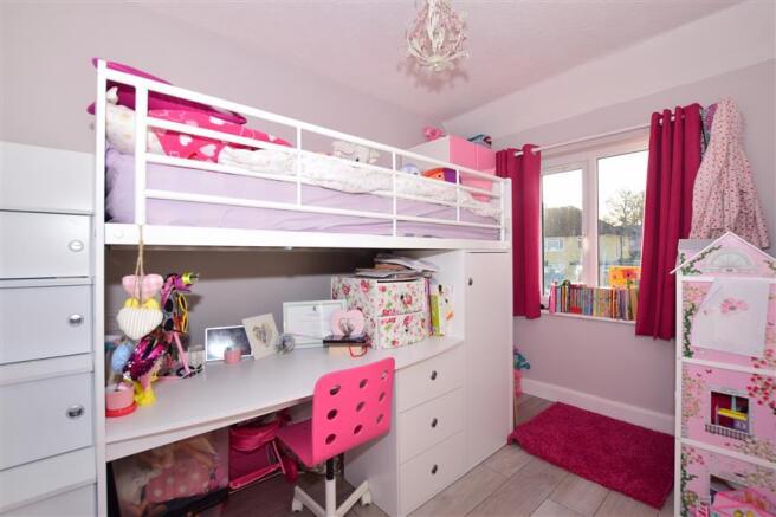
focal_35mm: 15
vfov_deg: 77.3
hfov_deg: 100.4
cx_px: 388
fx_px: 323
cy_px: 258
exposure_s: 1/200
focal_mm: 10
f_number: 7.1
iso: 400
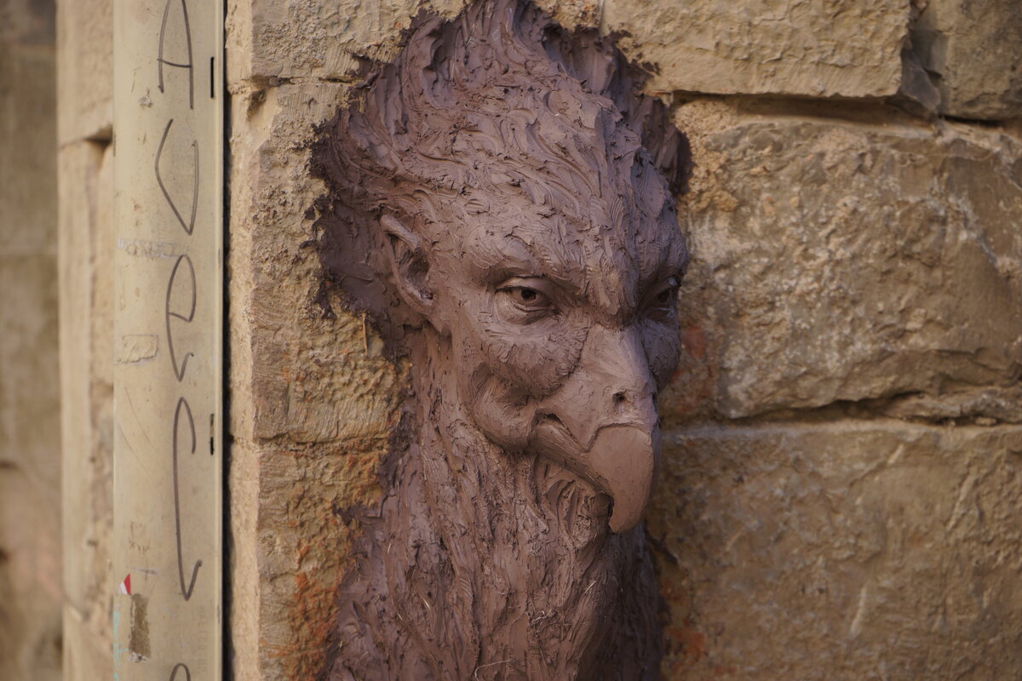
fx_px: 1930
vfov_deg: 20.0
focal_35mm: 68
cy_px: 340
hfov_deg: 29.7
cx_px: 511
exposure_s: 1/125
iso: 250
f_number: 5.6
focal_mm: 68
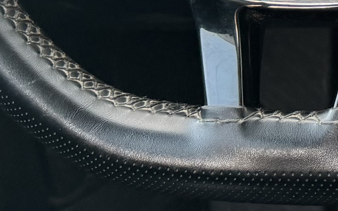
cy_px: -163
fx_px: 1280
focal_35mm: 139
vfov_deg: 9.0
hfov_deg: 13.2
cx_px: 646
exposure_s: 1/121
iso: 125
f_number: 1.78
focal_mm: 6.76
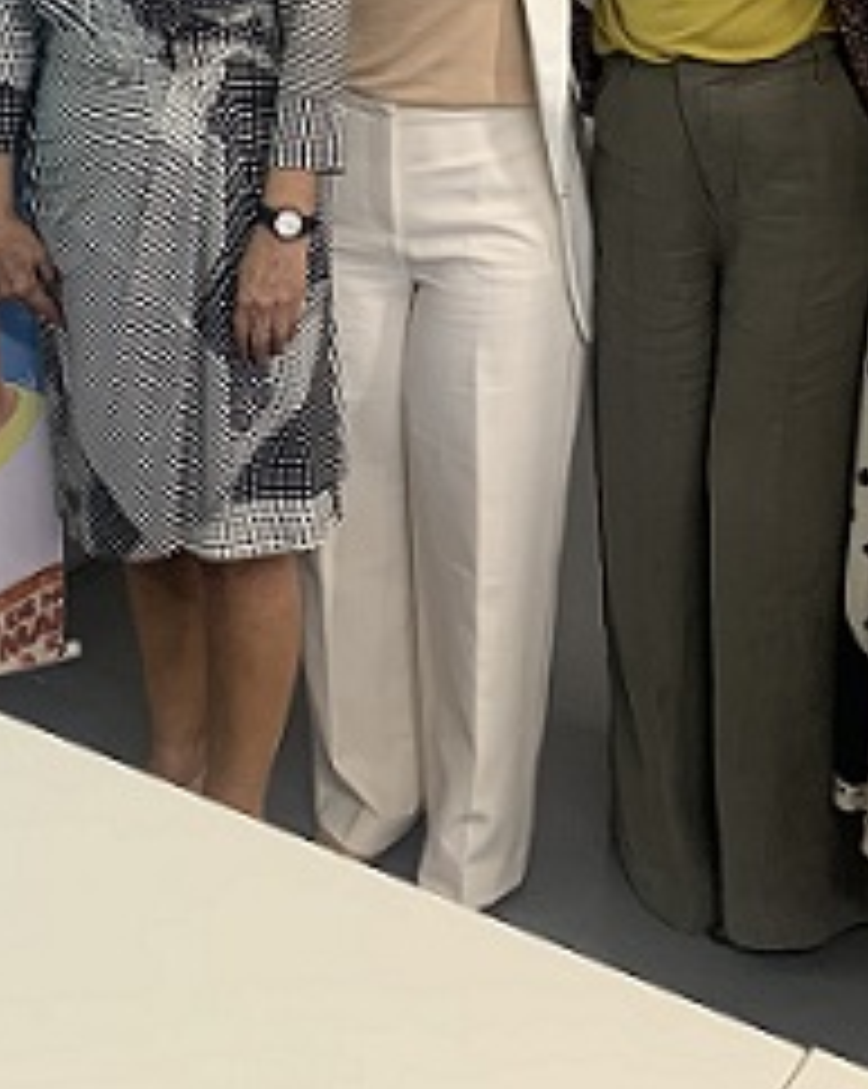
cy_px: -184
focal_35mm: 63
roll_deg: +0.6
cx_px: 265
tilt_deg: -3.3
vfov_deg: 26.9
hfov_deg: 24.0
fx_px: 2027
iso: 160
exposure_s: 1/60
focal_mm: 4.25
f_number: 1.8
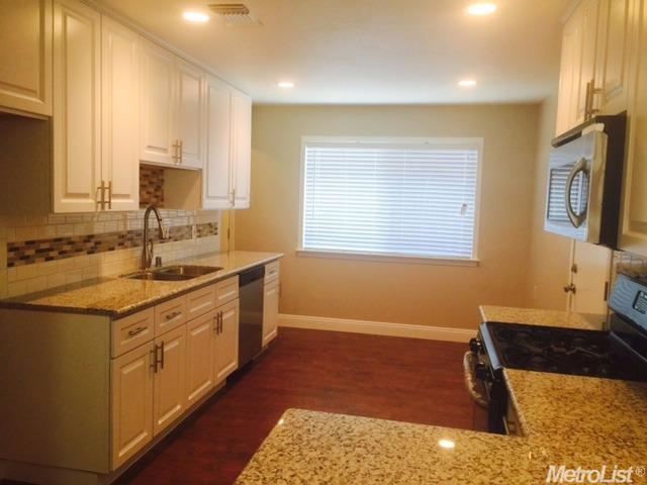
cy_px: 242
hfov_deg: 61.7
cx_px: 324
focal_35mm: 29
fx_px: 542
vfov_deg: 48.2
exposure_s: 1/30
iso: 40
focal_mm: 4.15
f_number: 2.2
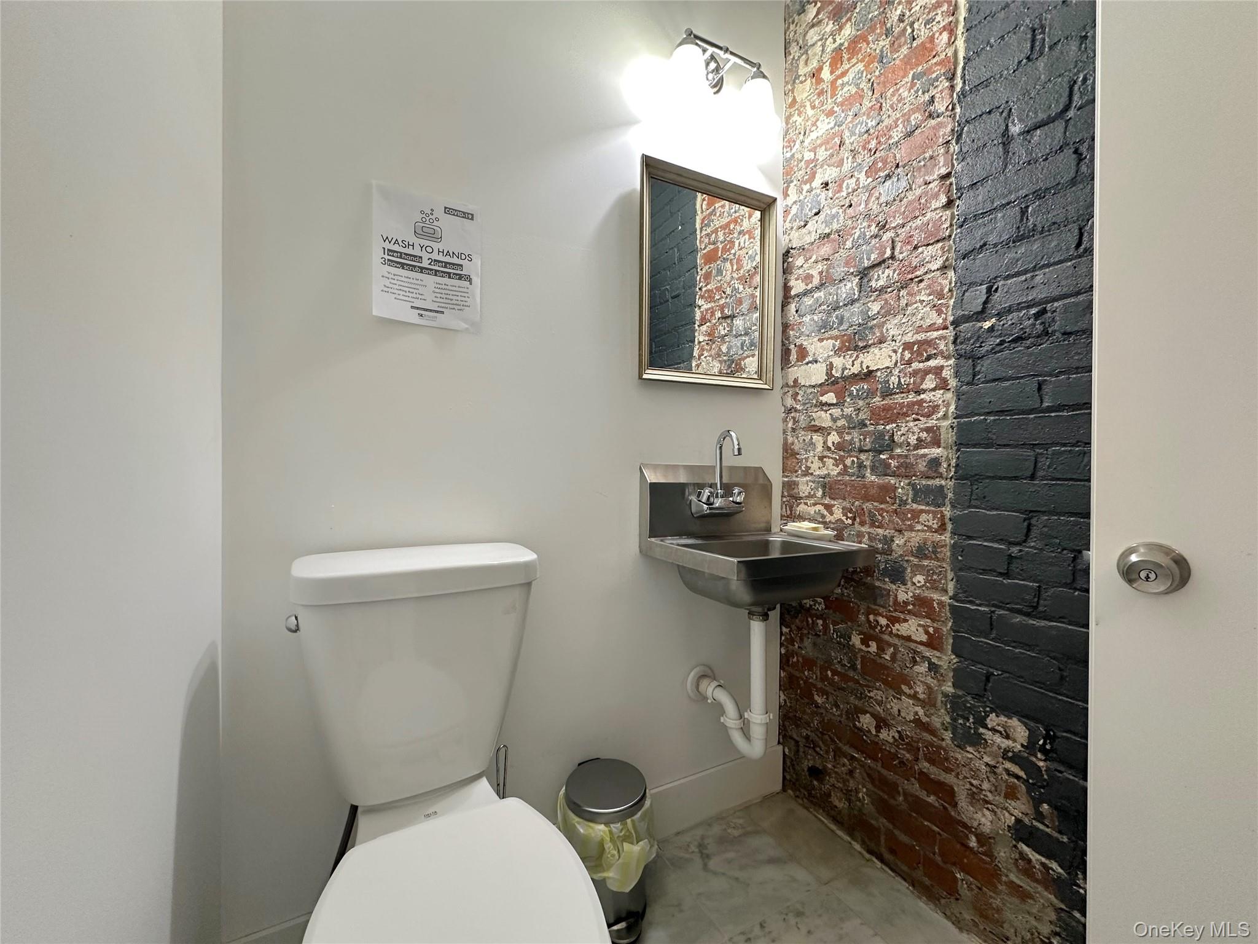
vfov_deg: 85.7
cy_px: 472
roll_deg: -0.6
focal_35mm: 14
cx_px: 629
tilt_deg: -1.2
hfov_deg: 102.1
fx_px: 509
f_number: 2.2
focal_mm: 2.22
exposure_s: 1/60
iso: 160
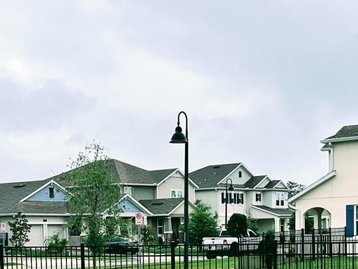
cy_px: 308
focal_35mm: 77
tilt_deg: -4.9
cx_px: 169
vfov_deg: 18.3
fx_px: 796
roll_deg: +2.7
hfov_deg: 25.3
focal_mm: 5.1
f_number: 1.6
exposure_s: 1/2179
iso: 50
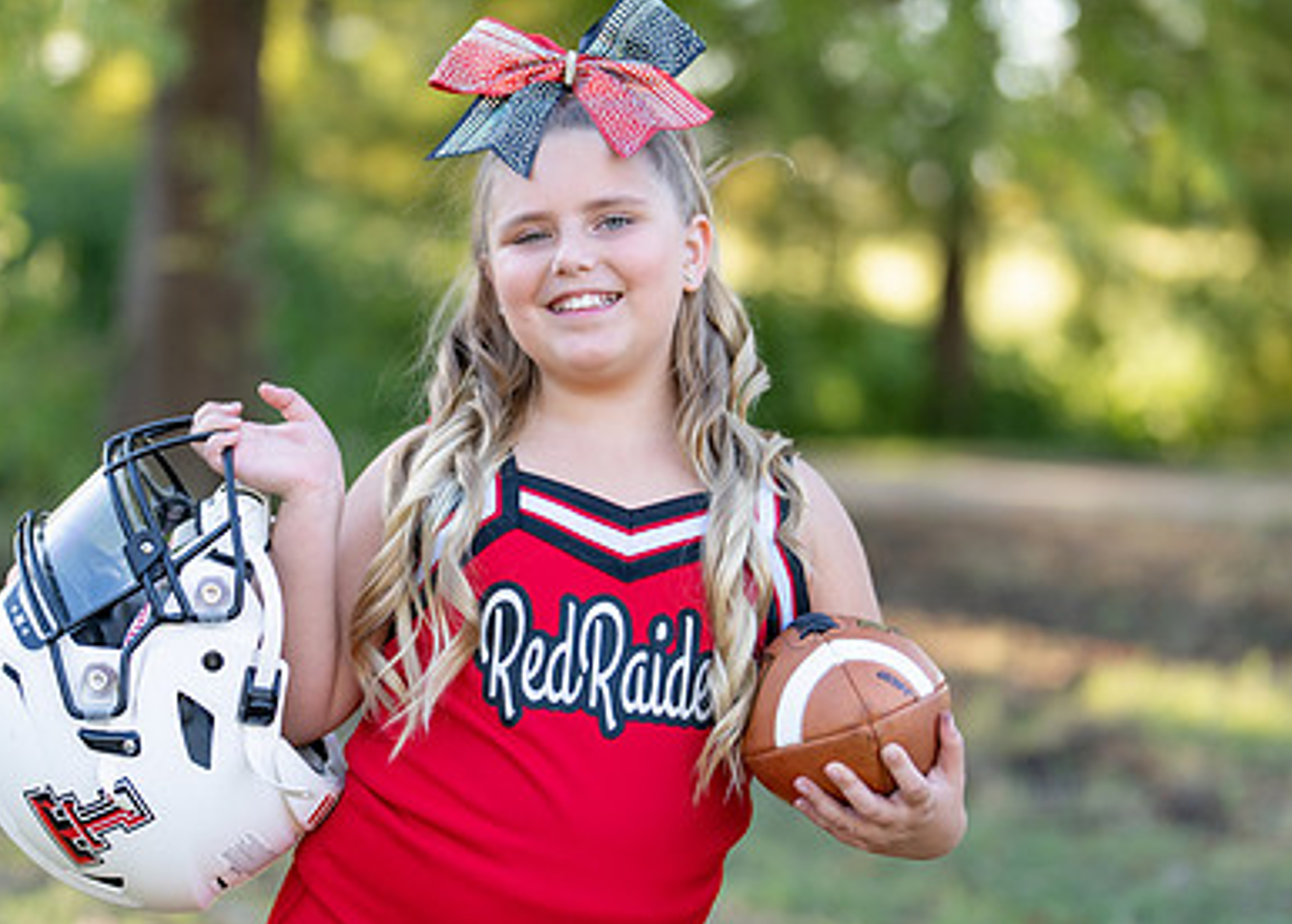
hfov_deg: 23.7
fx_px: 3083
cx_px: 577
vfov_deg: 17.0
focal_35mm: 84
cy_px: 509
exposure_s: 1/800
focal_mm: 50
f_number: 1.2
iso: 100
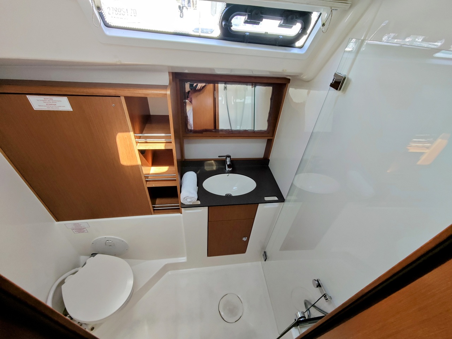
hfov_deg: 102.1
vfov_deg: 85.7
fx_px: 183
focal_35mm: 14
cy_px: 170
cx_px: 226
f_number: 2.2
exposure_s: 1/50
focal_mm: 2.16
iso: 100
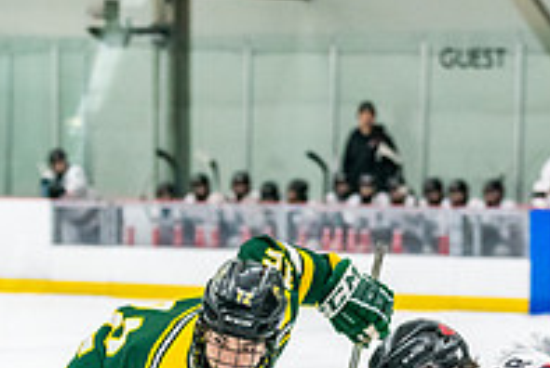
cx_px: 399
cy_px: 506
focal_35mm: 206
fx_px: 3152
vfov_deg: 6.6
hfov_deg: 10.0
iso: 4000
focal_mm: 70
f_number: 2.8
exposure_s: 1/800
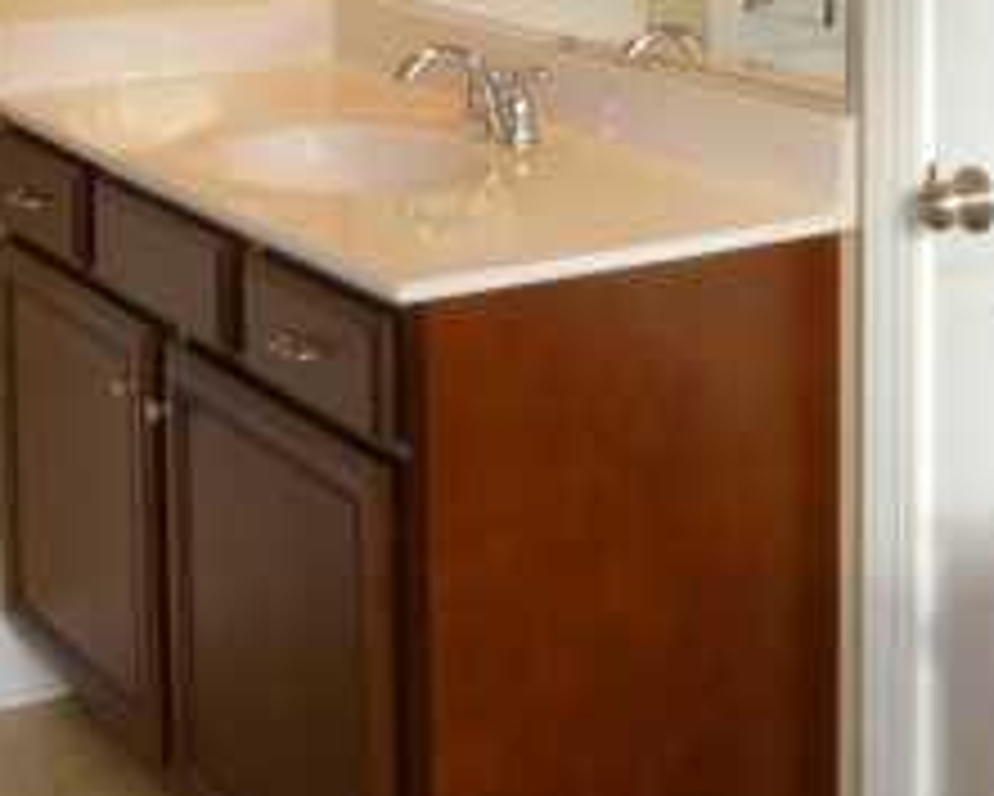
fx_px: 2325
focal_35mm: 79
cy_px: -216
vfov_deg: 18.2
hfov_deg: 24.1
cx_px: 558
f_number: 3.3
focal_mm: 5
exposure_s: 1/30
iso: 100
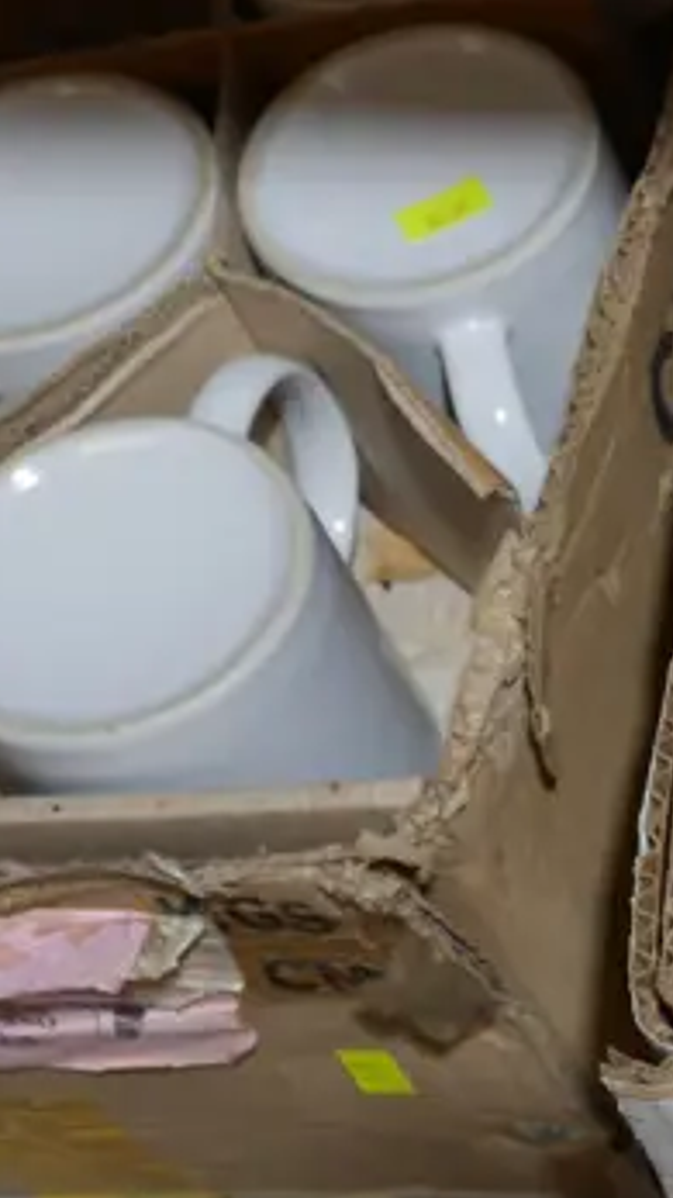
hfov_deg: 10.0
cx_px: 1708
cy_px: 430
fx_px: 3270
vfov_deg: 20.7
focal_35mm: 103
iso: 250
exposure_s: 1/60
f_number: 3.6
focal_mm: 16
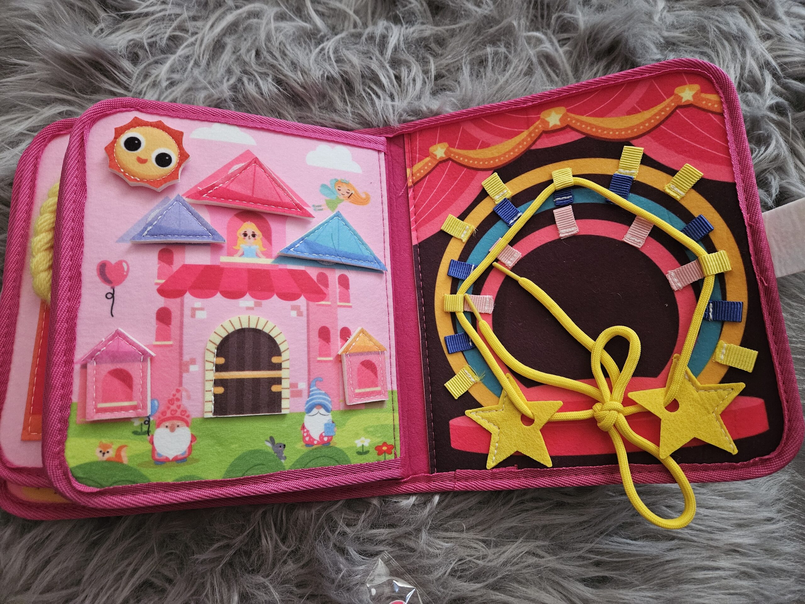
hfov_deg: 73.9
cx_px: 402
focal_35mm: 23
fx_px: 535
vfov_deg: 58.9
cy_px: 302
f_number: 1.8
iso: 800
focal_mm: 5.4
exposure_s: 1/100
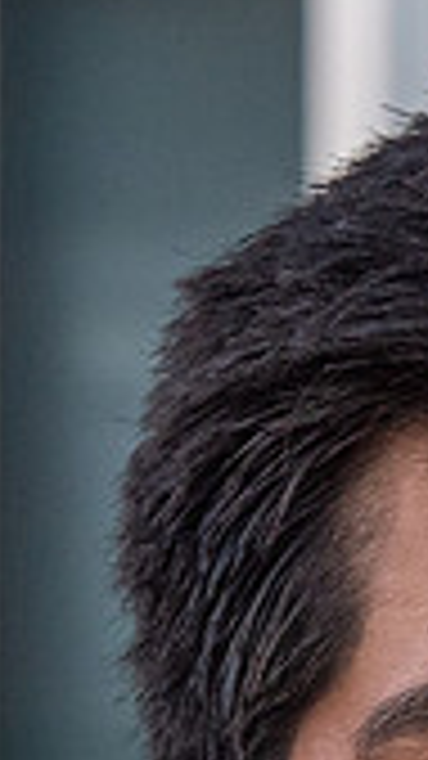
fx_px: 7287
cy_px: 791
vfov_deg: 6.0
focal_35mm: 361
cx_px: 1048
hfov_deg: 3.3
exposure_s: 1/320
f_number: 7.1
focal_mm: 70
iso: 1600
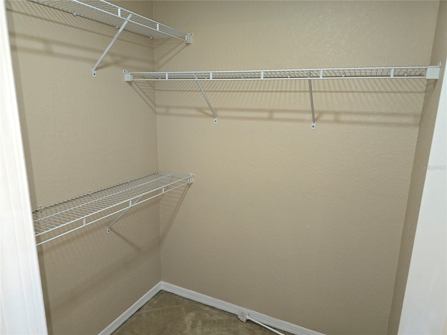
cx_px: 224
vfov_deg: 58.9
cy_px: 168
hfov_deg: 73.9
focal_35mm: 23
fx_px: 297
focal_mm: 6.3
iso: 100
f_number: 1.7
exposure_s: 1/40
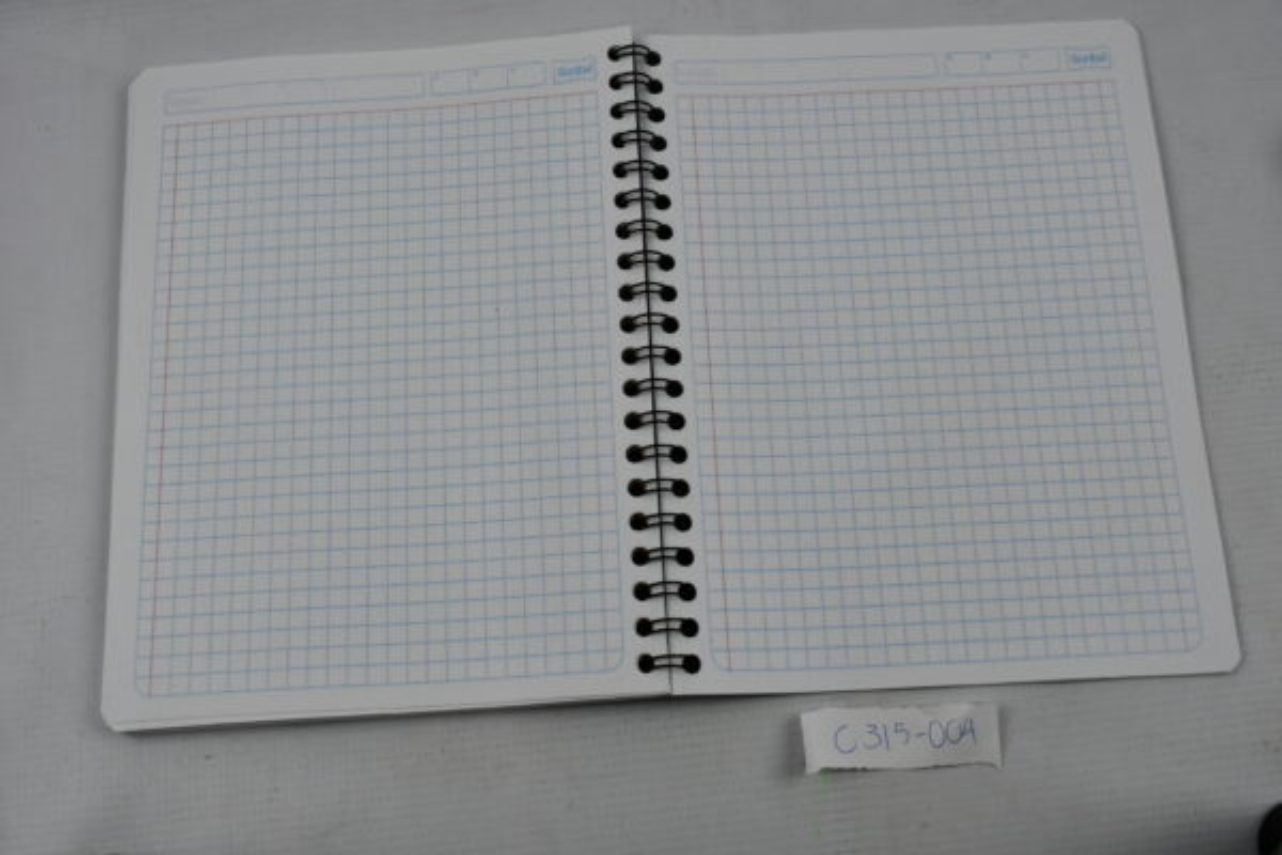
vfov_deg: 29.9
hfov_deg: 43.6
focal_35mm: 45
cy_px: 428
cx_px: 641
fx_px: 1602
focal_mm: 30
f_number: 5.6
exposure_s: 1/250
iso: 400
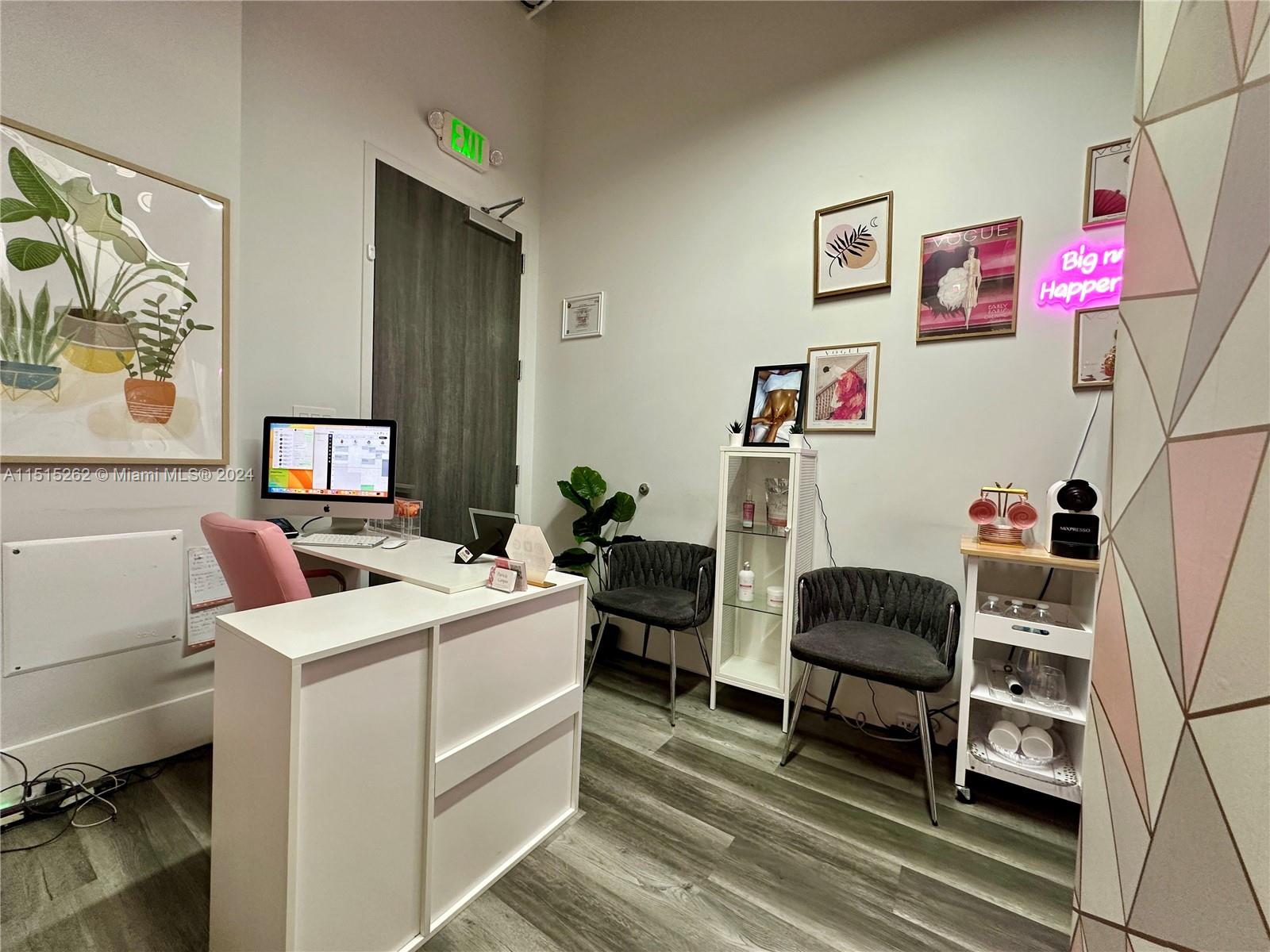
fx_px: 514
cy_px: 476
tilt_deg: -2.0
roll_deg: -2.1
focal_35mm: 14
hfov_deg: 102.1
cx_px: 635
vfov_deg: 85.7
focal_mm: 2.22
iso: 160
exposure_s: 1/60
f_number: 2.2
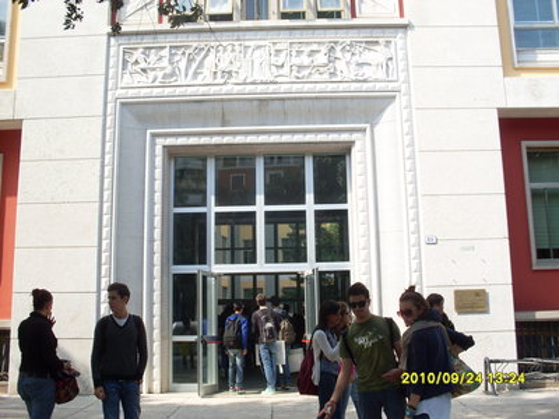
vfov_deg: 37.7
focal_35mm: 38
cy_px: 210
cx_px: 280
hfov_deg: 49.0
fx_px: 614
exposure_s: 1/60
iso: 80
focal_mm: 6.3
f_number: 8.4
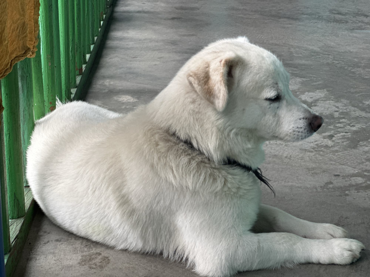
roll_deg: -2.1
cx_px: 185
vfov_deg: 19.1
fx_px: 823
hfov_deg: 25.3
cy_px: 138
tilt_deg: -17.9
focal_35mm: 77
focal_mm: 9
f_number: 2.8
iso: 320
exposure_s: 1/99
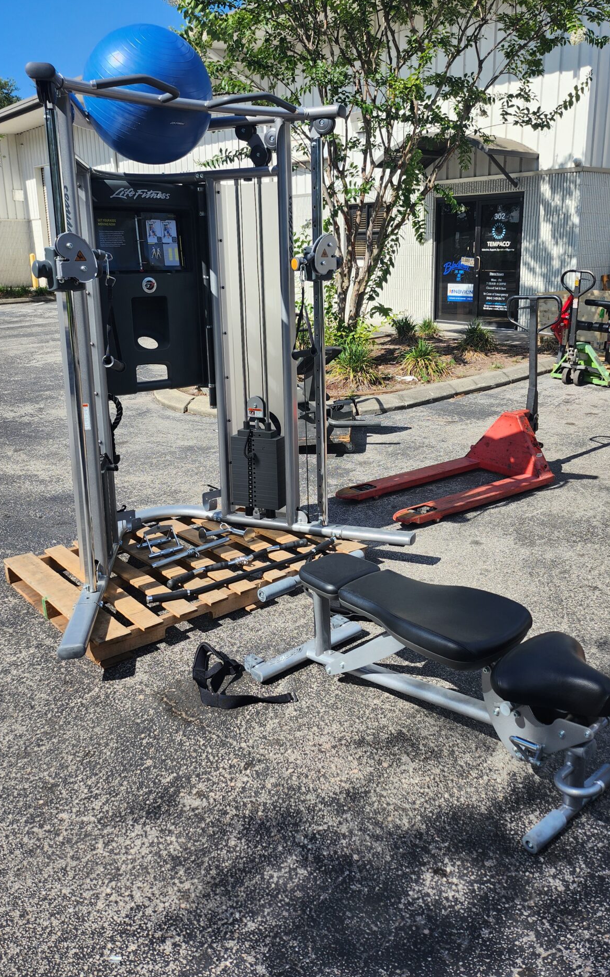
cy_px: 440
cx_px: 339
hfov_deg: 44.5
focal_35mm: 28
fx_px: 745
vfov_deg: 66.3
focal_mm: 5
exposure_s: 1/2404
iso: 50
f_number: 1.8
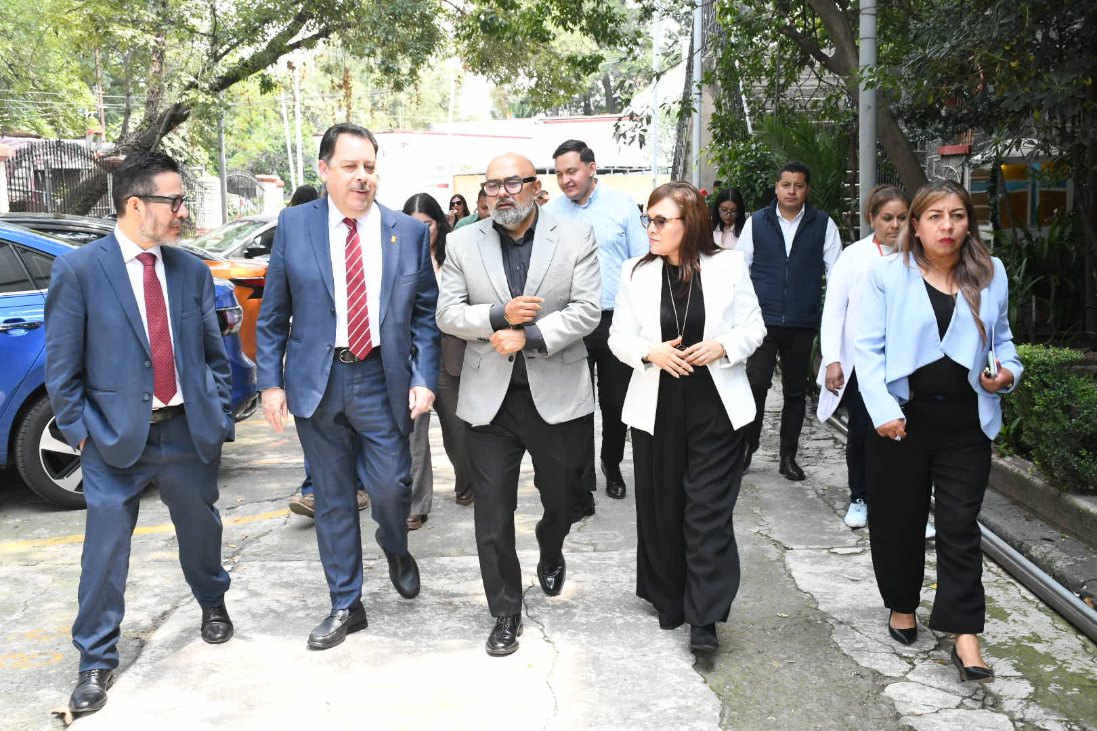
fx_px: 1219
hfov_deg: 48.5
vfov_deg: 33.4
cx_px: 548
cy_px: 366
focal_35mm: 40
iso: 1600
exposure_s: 1/125
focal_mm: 27
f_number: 11
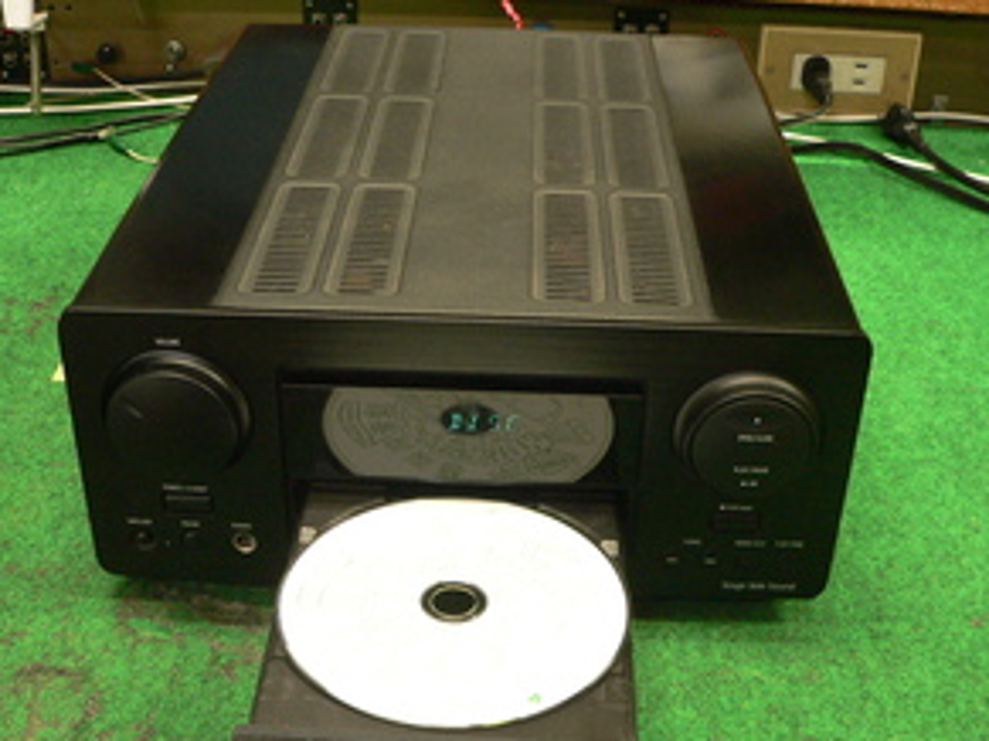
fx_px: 1342
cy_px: 396
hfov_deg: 40.4
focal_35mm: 47
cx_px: 510
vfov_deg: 30.8
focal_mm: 6
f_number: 2.8
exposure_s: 1/10
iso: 200
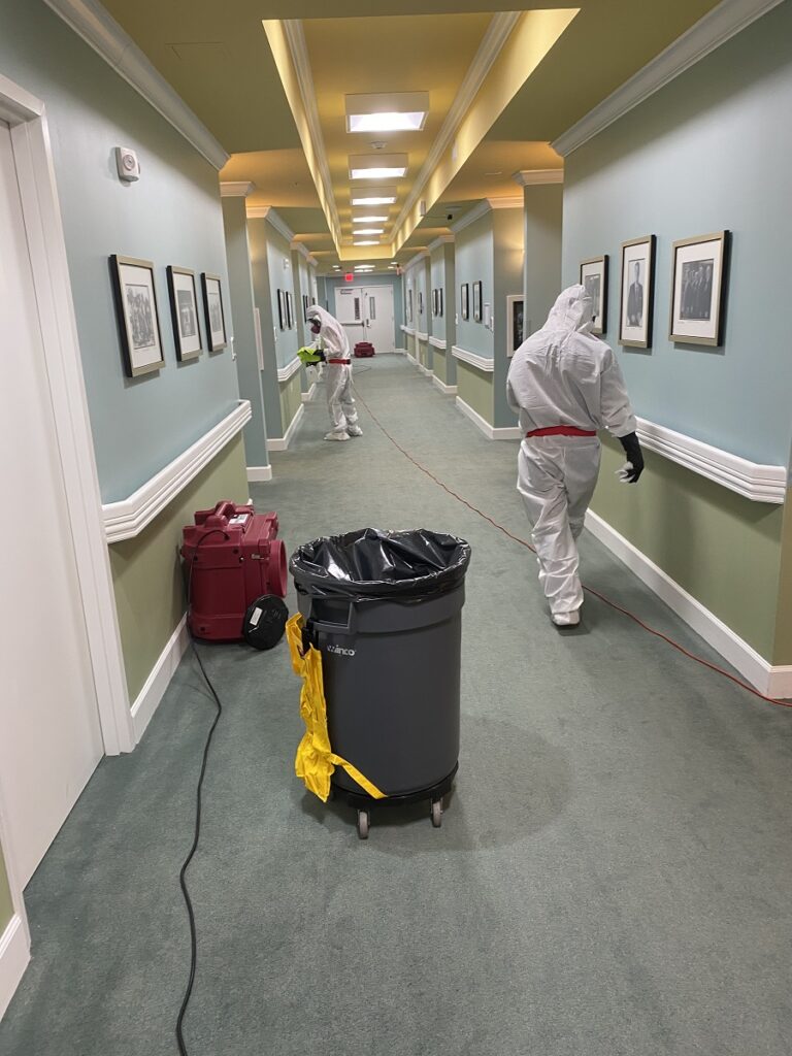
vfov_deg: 67.3
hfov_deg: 53.1
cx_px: 396
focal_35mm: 26
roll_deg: +3.0
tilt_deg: -14.2
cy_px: 528
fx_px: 793
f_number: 1.8
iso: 100
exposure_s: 1/60
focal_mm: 4.25
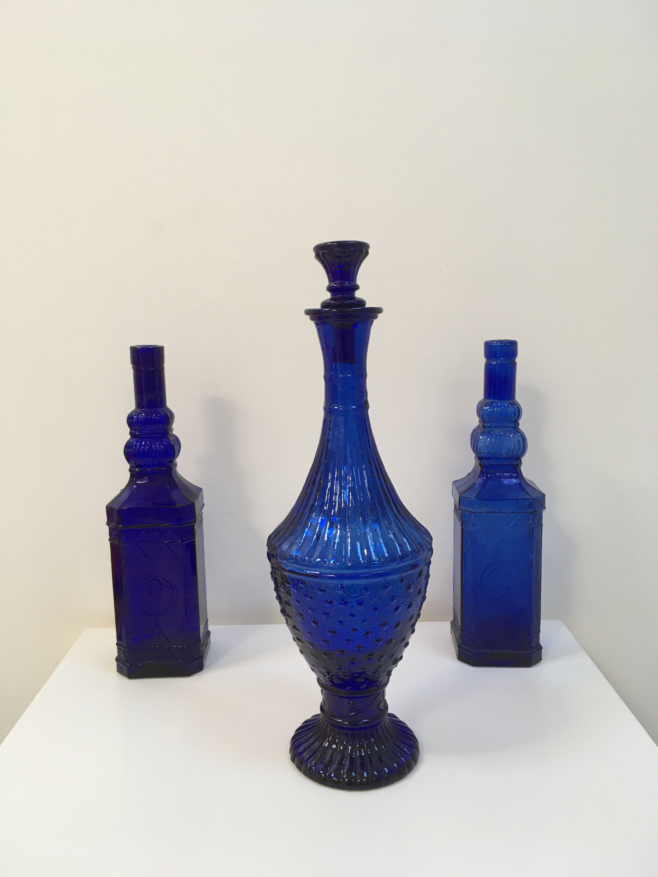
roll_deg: +1.6
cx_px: 329
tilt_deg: -10.4
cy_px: 438
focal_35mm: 29
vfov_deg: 61.7
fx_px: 735
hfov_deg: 48.2
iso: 80
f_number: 2.2
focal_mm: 4.15
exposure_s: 1/33
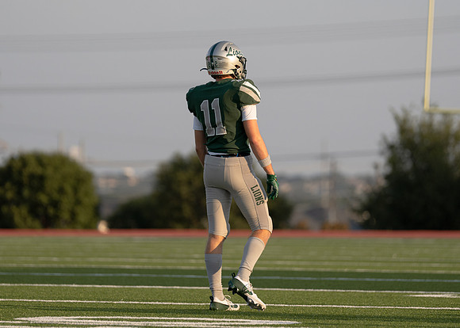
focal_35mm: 281
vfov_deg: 5.1
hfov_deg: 7.2
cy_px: 142
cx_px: 225
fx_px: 3670
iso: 100
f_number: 2.8
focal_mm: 200
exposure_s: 1/1250
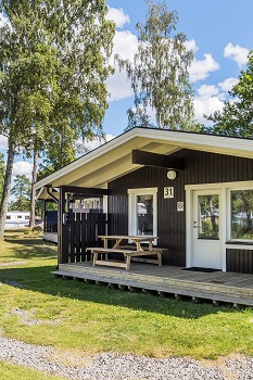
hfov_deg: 36.3
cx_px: 75
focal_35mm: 36
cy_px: 200
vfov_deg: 53.1
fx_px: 380
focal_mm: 18
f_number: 16
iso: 200
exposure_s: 1/100
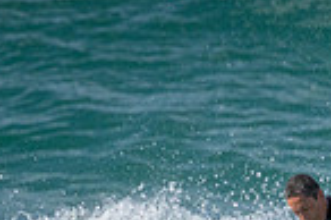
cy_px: 285
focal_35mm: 3187
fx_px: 29270
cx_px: 424
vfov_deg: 0.4
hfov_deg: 0.6
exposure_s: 1/1250
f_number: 11
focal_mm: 800
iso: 1800
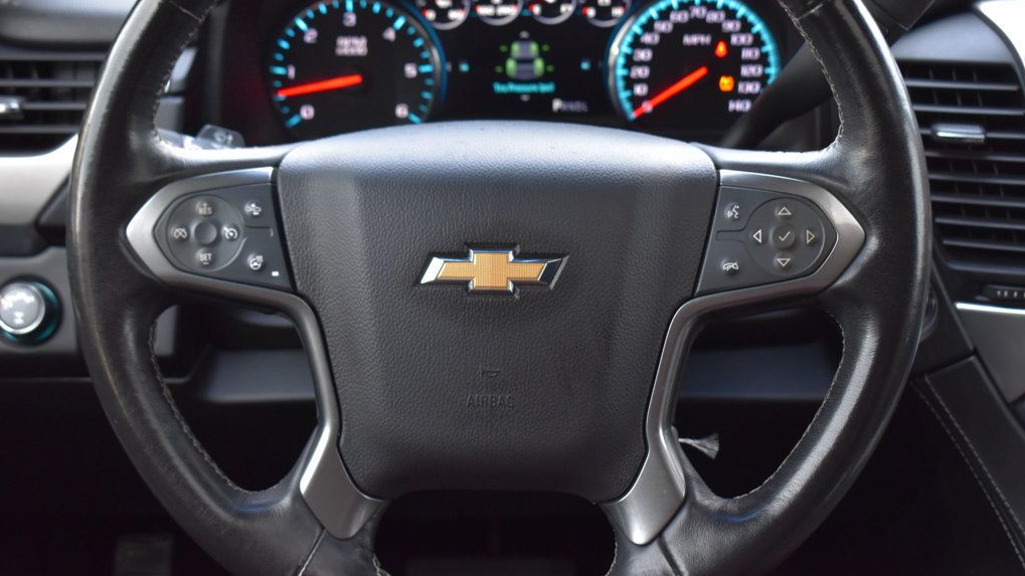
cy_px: 286
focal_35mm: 60
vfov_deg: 20.0
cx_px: 514
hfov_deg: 34.9
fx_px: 1631
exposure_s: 1/15
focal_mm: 38
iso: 1100
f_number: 6.3
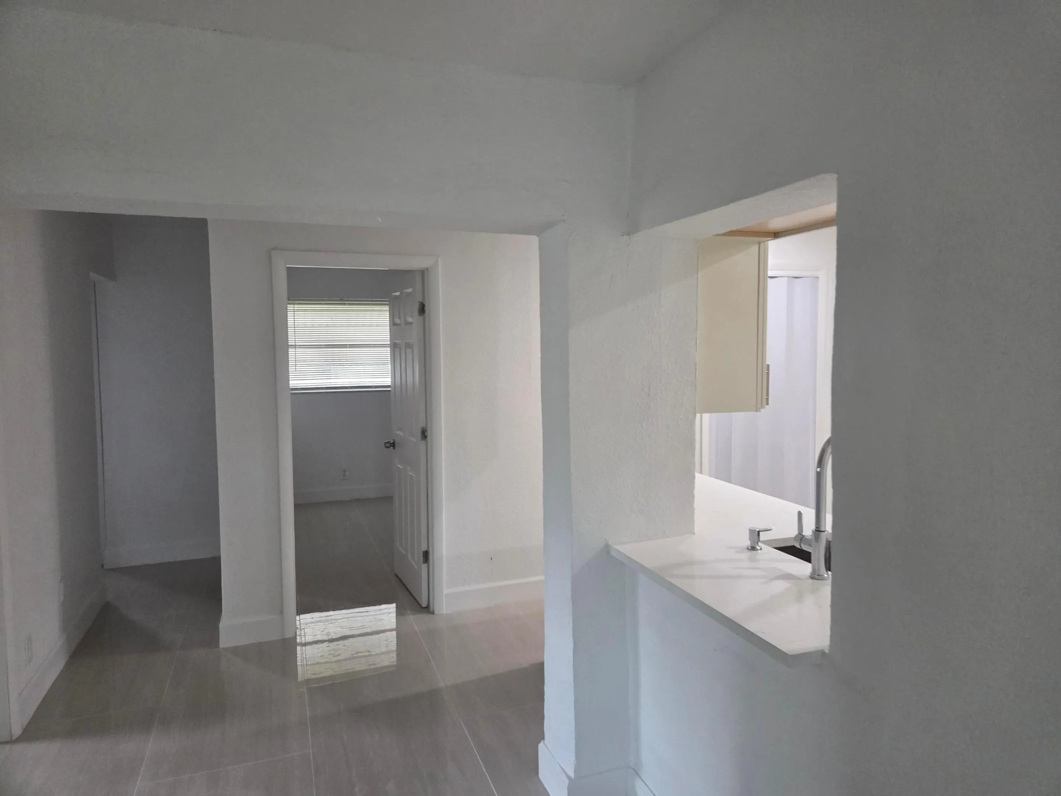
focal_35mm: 23
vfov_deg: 58.9
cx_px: 530
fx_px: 705
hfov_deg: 73.9
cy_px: 398
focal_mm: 5.4
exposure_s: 1/120
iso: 400
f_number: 1.8
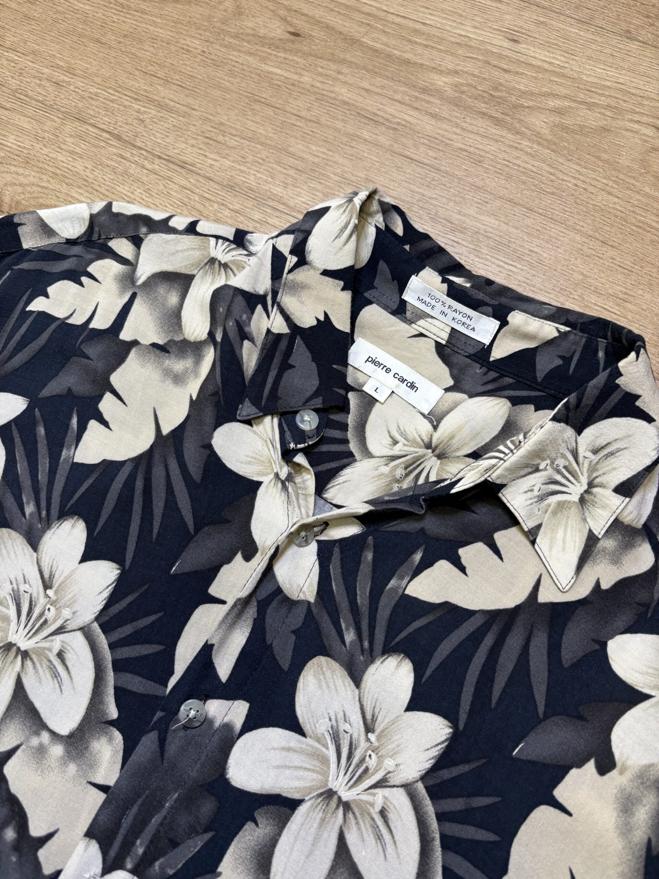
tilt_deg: -71.2
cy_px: 440
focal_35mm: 26
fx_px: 660
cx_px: 330
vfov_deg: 67.3
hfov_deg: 53.1
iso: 100
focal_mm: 5.96
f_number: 1.6
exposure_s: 1/100
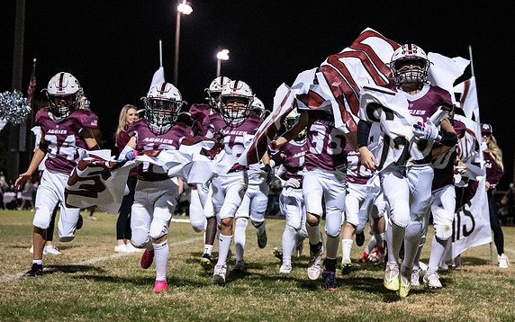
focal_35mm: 95
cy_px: 174
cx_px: 326
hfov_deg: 21.8
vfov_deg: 13.8
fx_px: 1334
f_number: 3.2
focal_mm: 70
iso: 12800
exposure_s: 1/1000
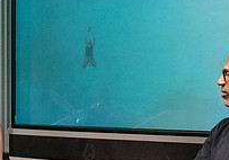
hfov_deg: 11.2
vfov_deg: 7.9
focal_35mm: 180
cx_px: 25
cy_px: 144
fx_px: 1163
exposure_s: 1/200
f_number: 3.5
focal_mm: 52
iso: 6400
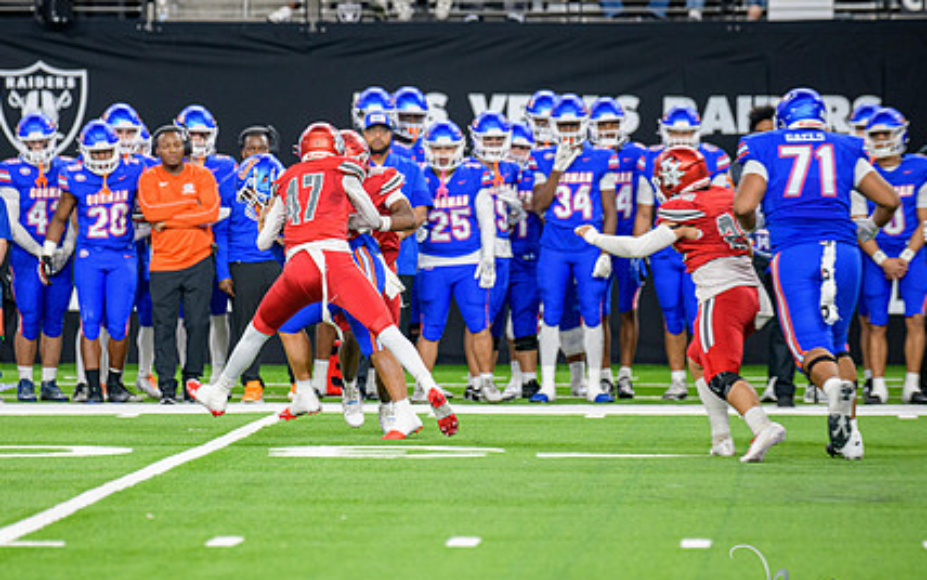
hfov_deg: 7.2
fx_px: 7330
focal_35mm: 290
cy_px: 285
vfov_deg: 4.5
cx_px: 334
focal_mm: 210
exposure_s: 1/400
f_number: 2.8
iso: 1000
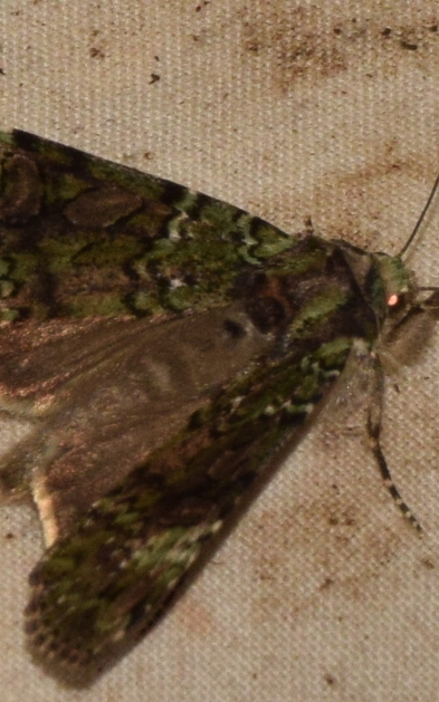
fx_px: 6242
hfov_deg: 4.0
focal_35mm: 326
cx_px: 119
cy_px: 353
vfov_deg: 6.4
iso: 400
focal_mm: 140
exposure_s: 1/200
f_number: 14
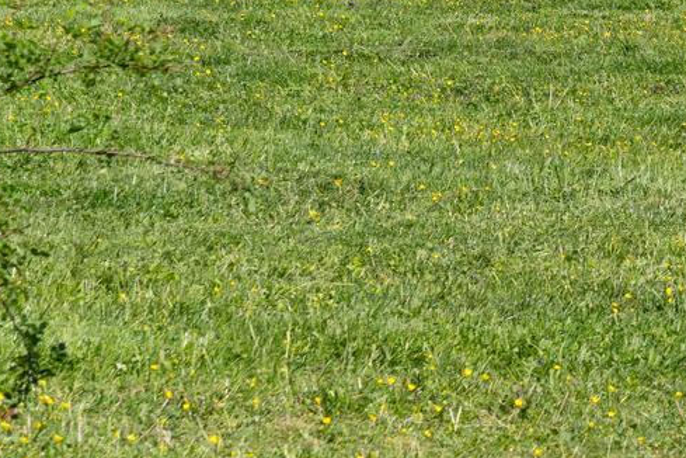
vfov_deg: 4.7
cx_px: 1240
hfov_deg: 6.9
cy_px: -87
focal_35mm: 293
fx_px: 5583
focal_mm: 70
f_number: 8
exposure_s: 1/200
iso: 100
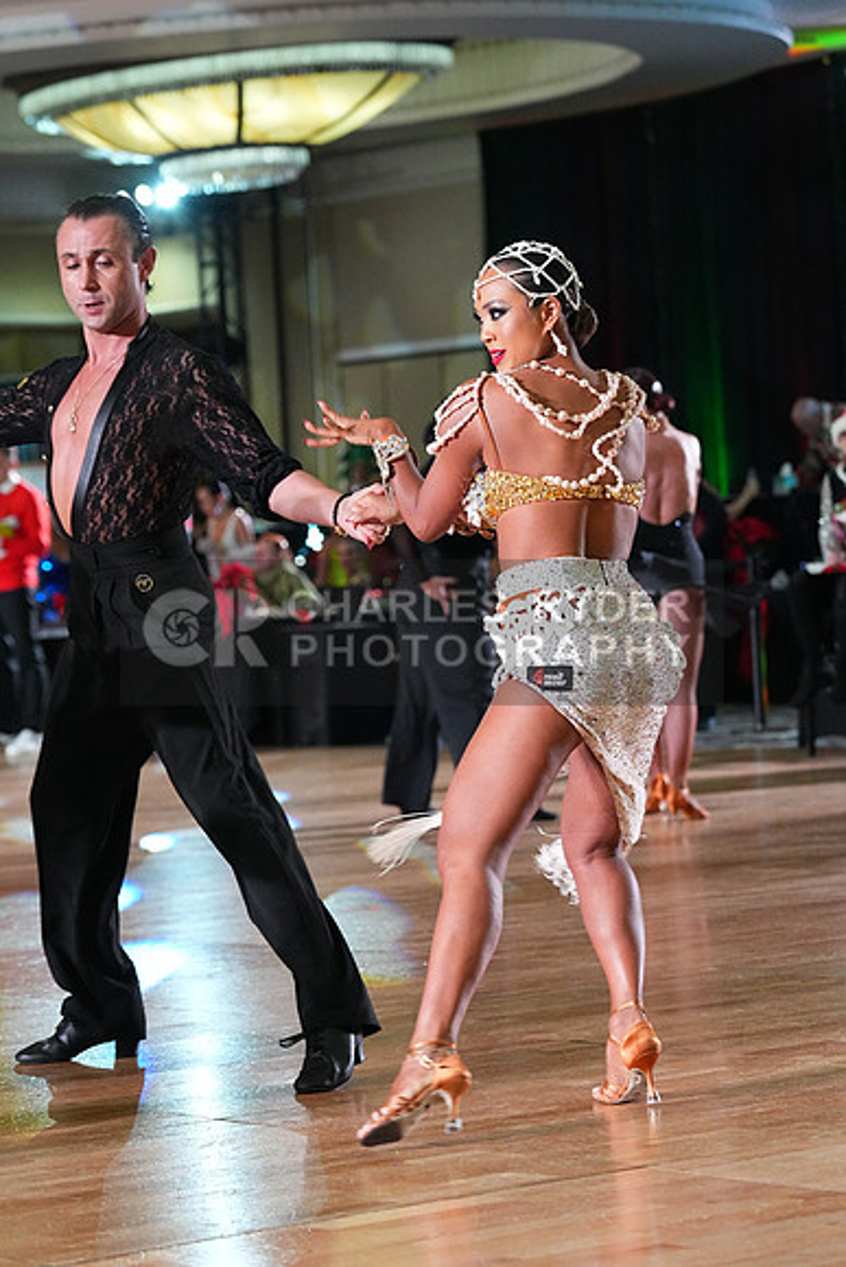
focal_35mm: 117
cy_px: 634
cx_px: 423
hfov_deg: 11.7
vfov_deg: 17.5
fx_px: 4121
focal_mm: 117
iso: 8000
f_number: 5
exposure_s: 1/400
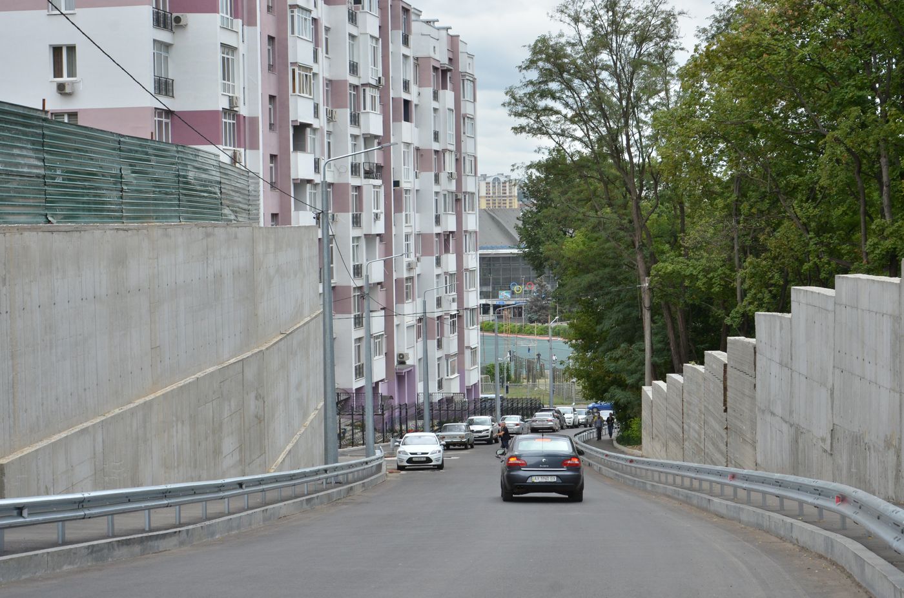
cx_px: 452
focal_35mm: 75
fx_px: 1879
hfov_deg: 27.0
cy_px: 299
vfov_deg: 18.1
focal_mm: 50
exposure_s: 1/400
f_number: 11
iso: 500
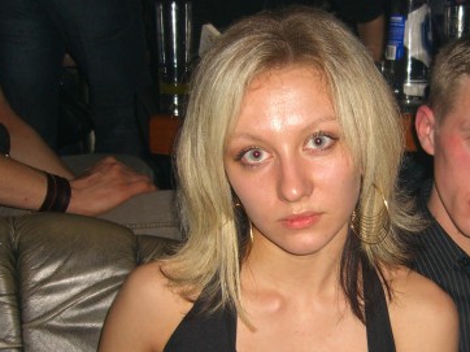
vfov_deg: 23.1
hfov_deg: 30.3
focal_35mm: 63
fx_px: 855
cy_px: 251
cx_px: 339
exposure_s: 1/60
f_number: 2.8
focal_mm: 7.9
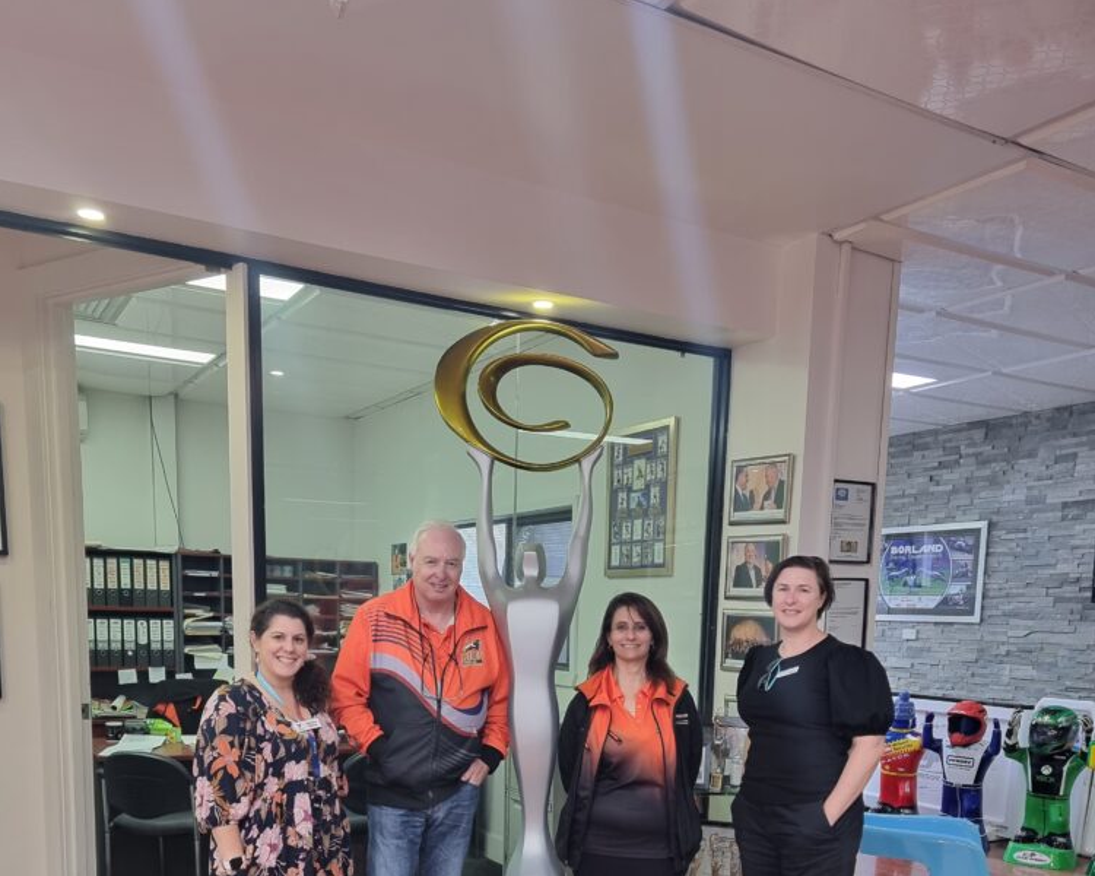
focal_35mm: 32
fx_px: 1037
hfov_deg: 55.7
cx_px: 536
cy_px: 742
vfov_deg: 43.0
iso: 200
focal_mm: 6.7
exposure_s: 1/50
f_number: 1.8
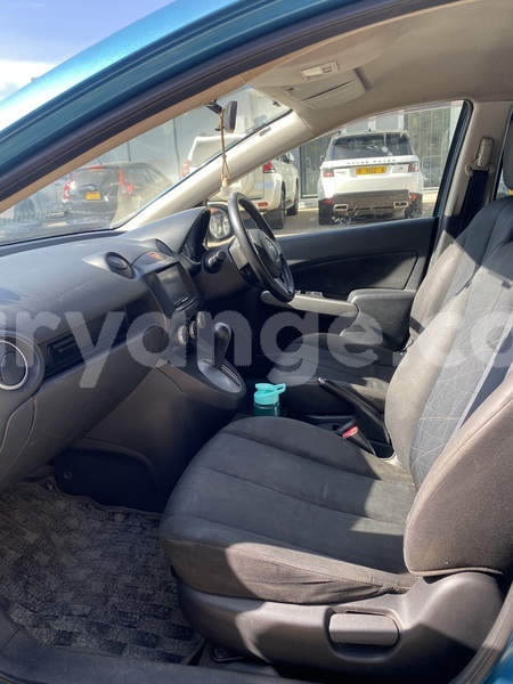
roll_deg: +3.4
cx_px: 256
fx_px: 514
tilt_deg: -15.3
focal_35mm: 26
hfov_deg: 53.1
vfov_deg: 67.3
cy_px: 342
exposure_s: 1/228
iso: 32
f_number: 1.8
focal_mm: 4.25
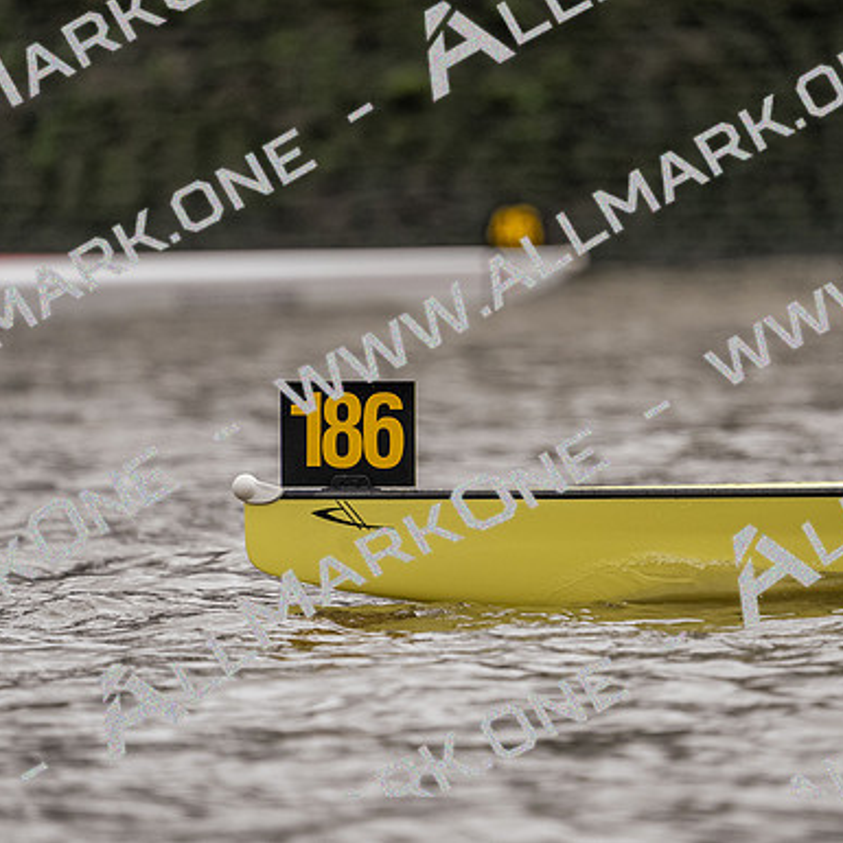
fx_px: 21188
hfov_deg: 2.3
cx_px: 545
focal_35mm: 769
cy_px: 422
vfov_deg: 2.3
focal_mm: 600
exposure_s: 1/1600
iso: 640
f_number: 6.3
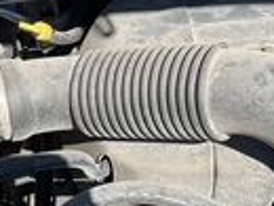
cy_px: 149
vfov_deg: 16.6
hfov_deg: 21.6
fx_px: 706
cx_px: 42
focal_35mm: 89
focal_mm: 3
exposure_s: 1/1144
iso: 25
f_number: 1.8
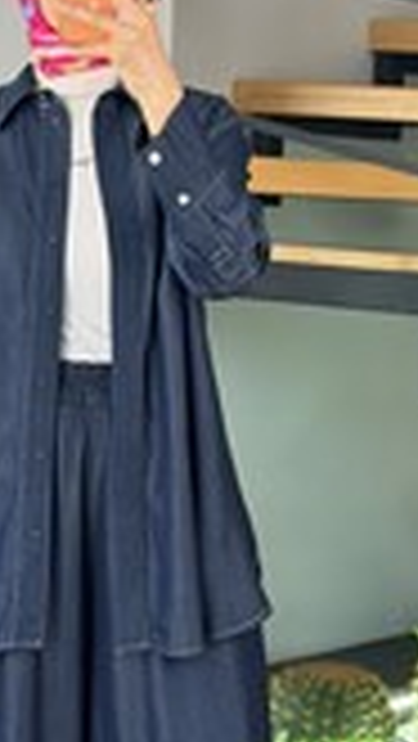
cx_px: 72
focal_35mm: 131
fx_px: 2577
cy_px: 416
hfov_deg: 9.2
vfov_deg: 16.4
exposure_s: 1/174
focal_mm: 6.76
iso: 64
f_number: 1.78
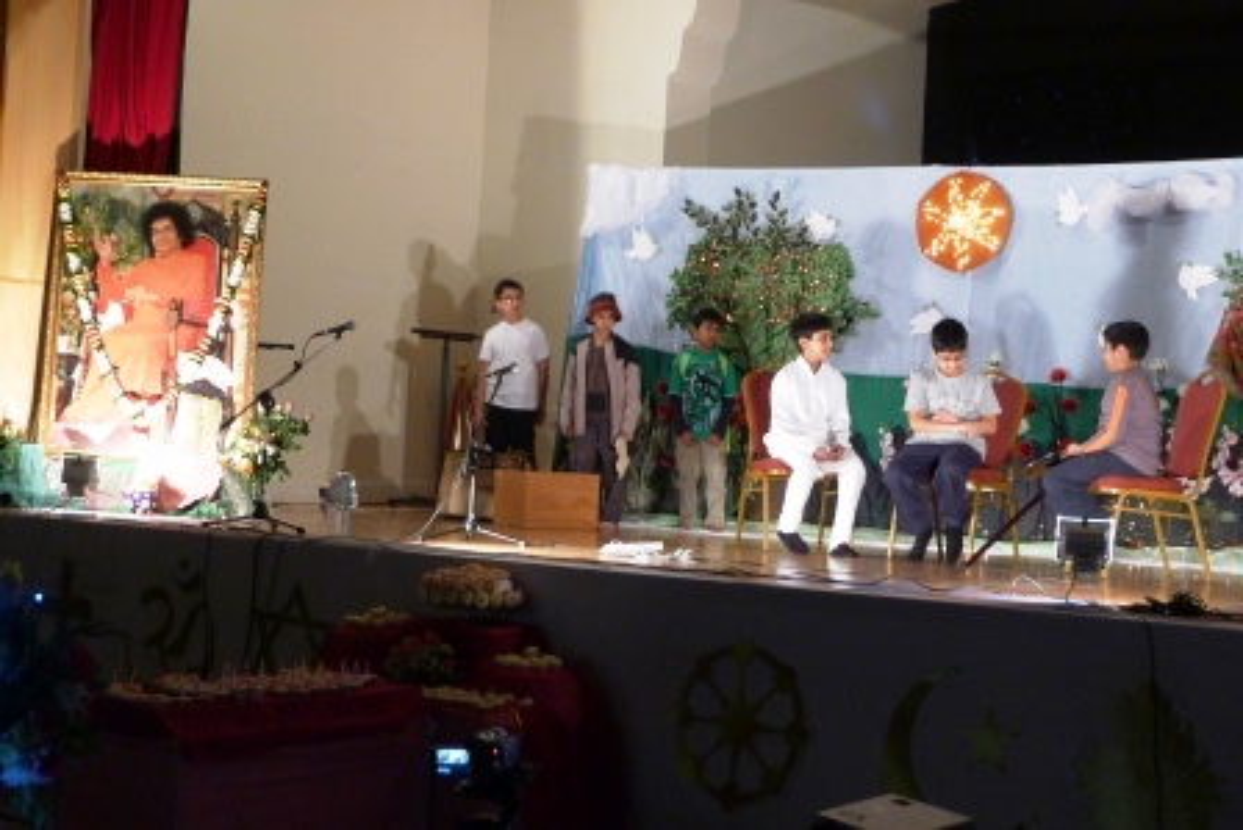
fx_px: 2245
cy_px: 415
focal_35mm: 65
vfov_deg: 20.9
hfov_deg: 30.9
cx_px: 622
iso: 400
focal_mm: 13.9
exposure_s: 1/30
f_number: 2.9
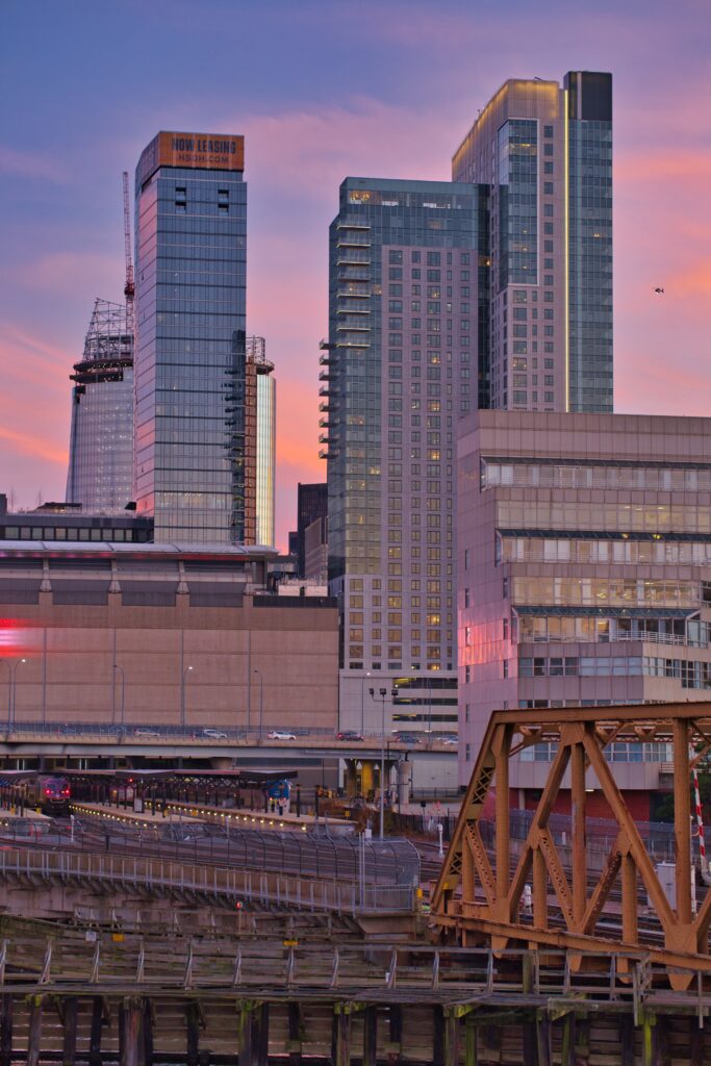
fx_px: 2221
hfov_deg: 18.2
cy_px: 533
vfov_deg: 27.0
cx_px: 356
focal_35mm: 75
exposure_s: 1/200
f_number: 2
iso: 160
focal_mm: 50
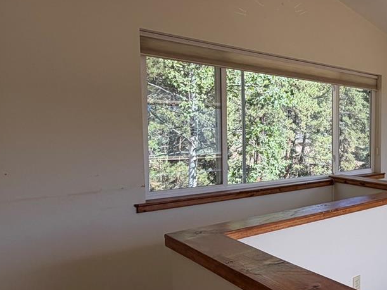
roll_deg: -1.1
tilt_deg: -2.4
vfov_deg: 42.9
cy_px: 151
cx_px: 416
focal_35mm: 33
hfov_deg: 43.9
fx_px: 369
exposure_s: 1/193
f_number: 2.2
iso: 40
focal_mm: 2.22
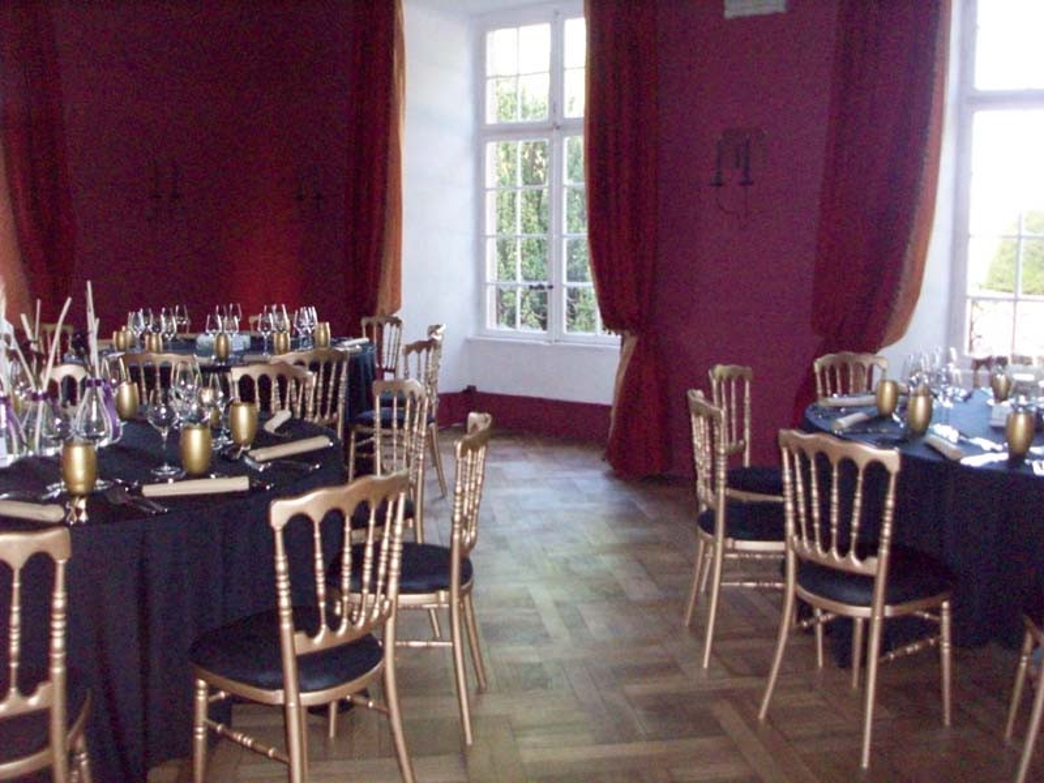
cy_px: 392
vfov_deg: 41.8
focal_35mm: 34
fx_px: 1025
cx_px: 522
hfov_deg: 54.0
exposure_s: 1/128
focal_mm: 5.7
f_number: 2.8
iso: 800
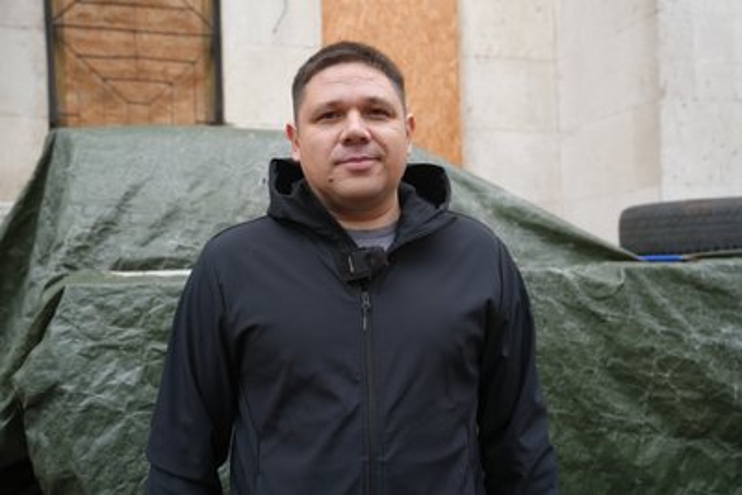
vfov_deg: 35.1
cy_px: 248
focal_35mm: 38
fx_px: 783
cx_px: 371
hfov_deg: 50.7
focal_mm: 38
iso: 320
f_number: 4
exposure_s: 1/160
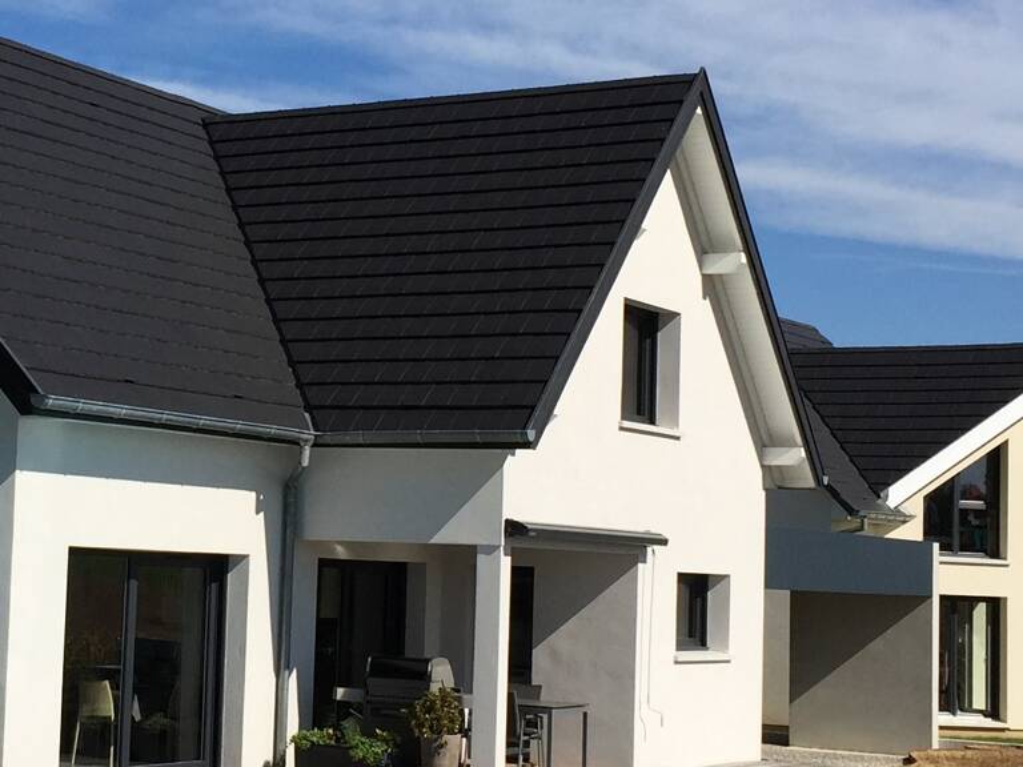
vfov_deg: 48.2
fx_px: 857
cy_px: 384
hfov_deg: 61.7
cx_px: 512
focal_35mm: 29
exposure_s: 1/3049
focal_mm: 4.15
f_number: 2.2
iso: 32
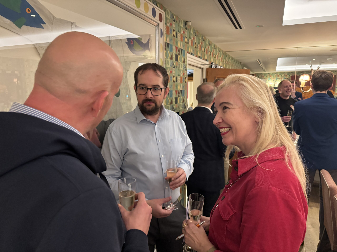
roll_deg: +0.6
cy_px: 126
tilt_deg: -8.8
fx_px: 234
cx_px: 168
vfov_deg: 56.8
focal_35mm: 24
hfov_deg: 71.6
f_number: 1.78
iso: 800
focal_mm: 6.76
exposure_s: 1/25
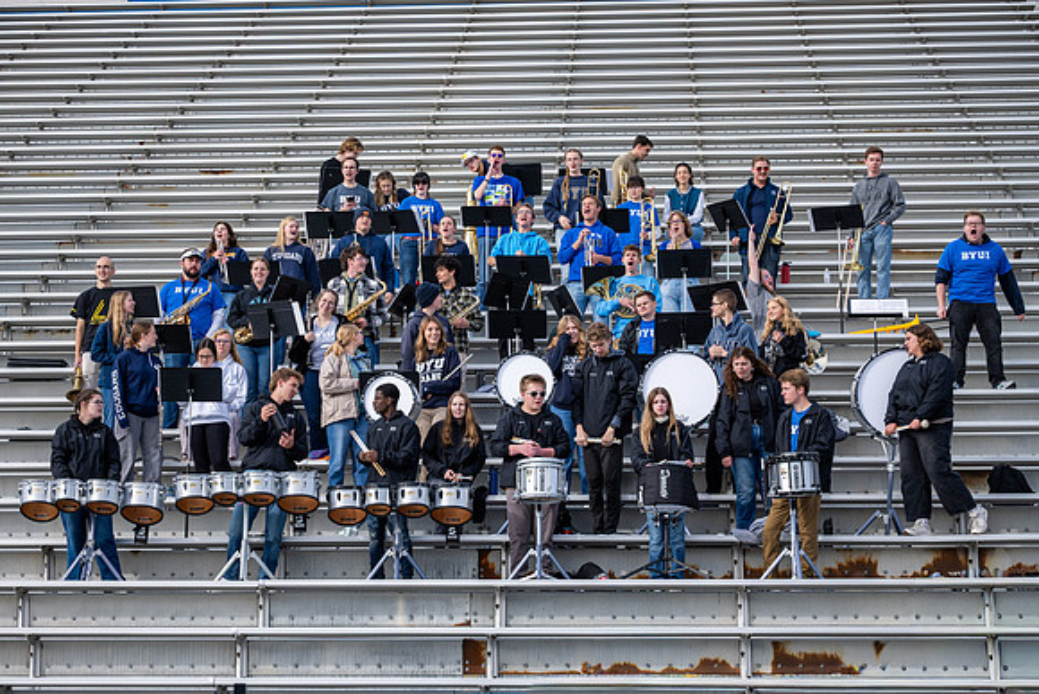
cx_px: 481
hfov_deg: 22.1
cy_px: 327
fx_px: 2662
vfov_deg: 14.8
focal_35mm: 92
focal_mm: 85
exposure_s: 1/2500
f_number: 2.8
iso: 200
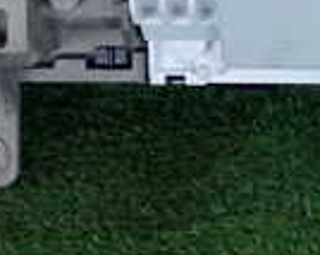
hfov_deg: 9.2
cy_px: -262
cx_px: 454
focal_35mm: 205
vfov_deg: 7.2
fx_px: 1940
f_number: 3.1
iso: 640
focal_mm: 8.4
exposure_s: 1/125
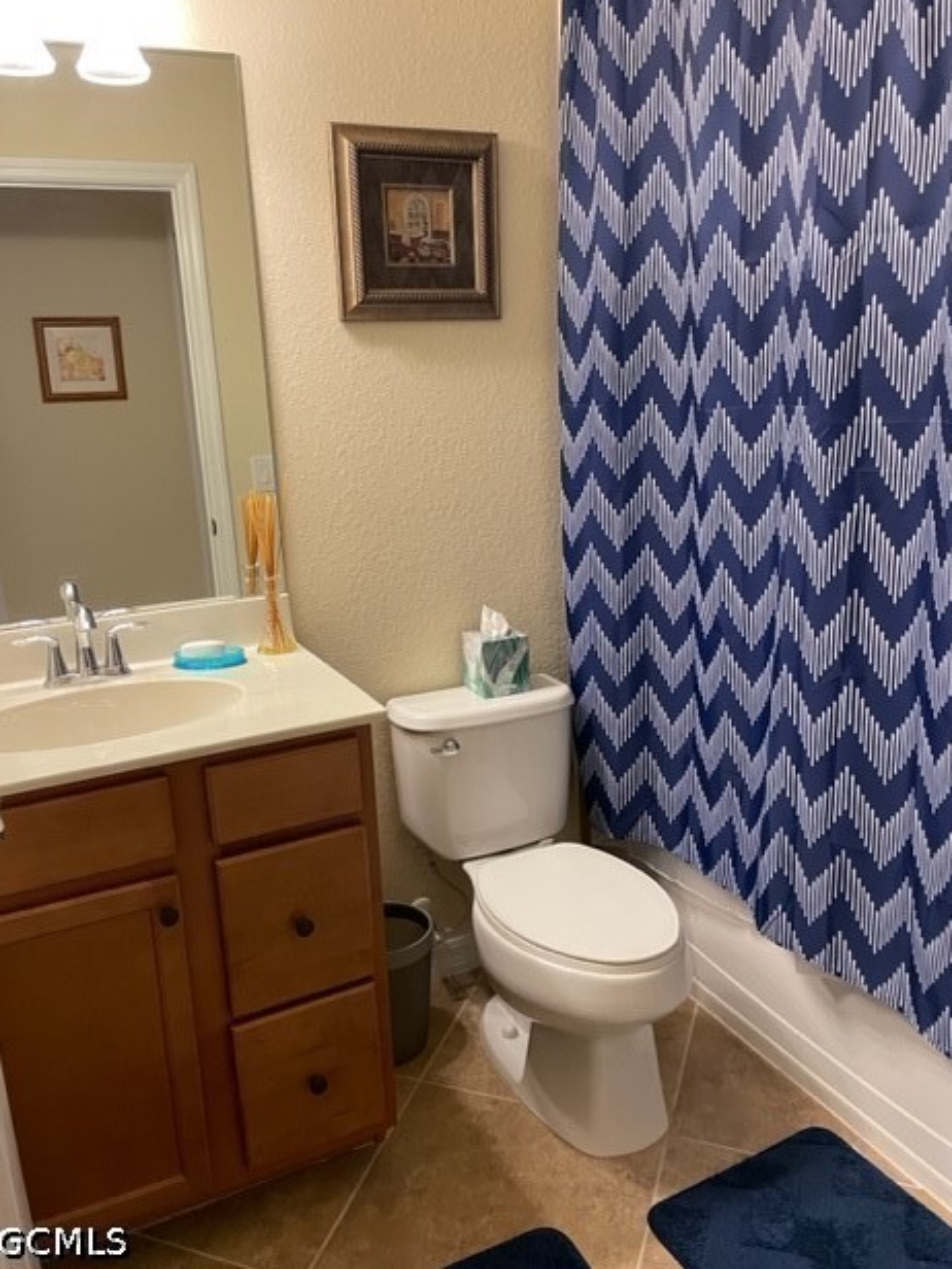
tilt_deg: -12.7
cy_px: 612
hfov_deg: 51.3
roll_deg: +3.4
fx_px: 990
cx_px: 462
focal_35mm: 27
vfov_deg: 65.3
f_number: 1.6
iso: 200
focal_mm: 4.2
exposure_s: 1/60
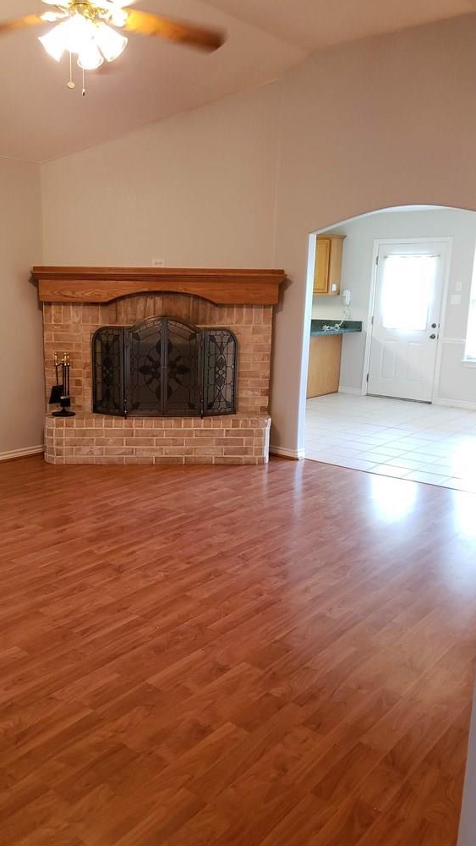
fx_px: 650
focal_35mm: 29
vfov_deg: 66.1
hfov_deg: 39.8
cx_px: 163
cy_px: 417
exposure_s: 1/30
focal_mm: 4.3
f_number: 1.5
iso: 250
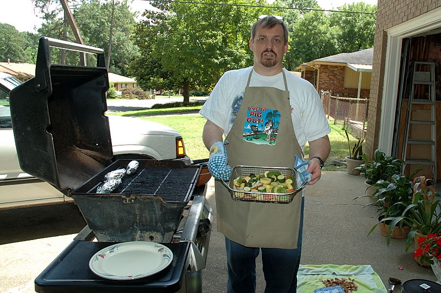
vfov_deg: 47.8
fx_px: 330
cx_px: 220
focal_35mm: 27
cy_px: 146
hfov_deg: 67.5
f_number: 7.1
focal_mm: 18
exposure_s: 1/125
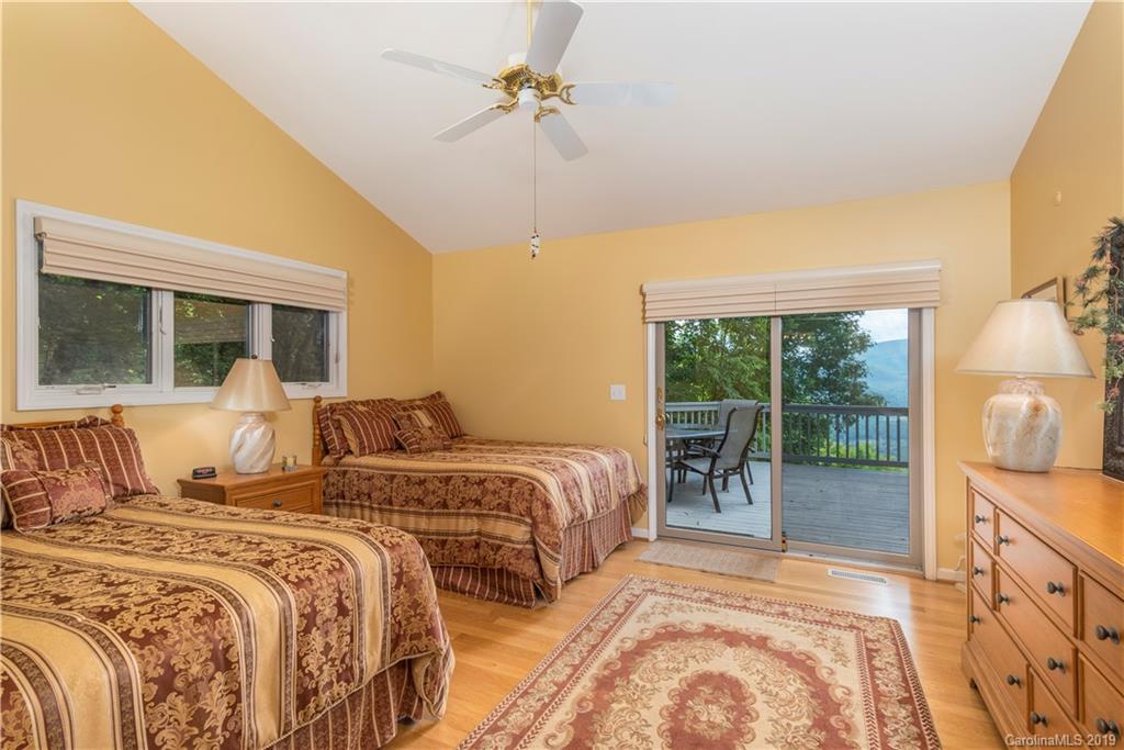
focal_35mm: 17
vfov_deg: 70.5
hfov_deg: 93.3
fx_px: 531
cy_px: 375
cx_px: 562
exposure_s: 1/200
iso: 400
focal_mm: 17
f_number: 8
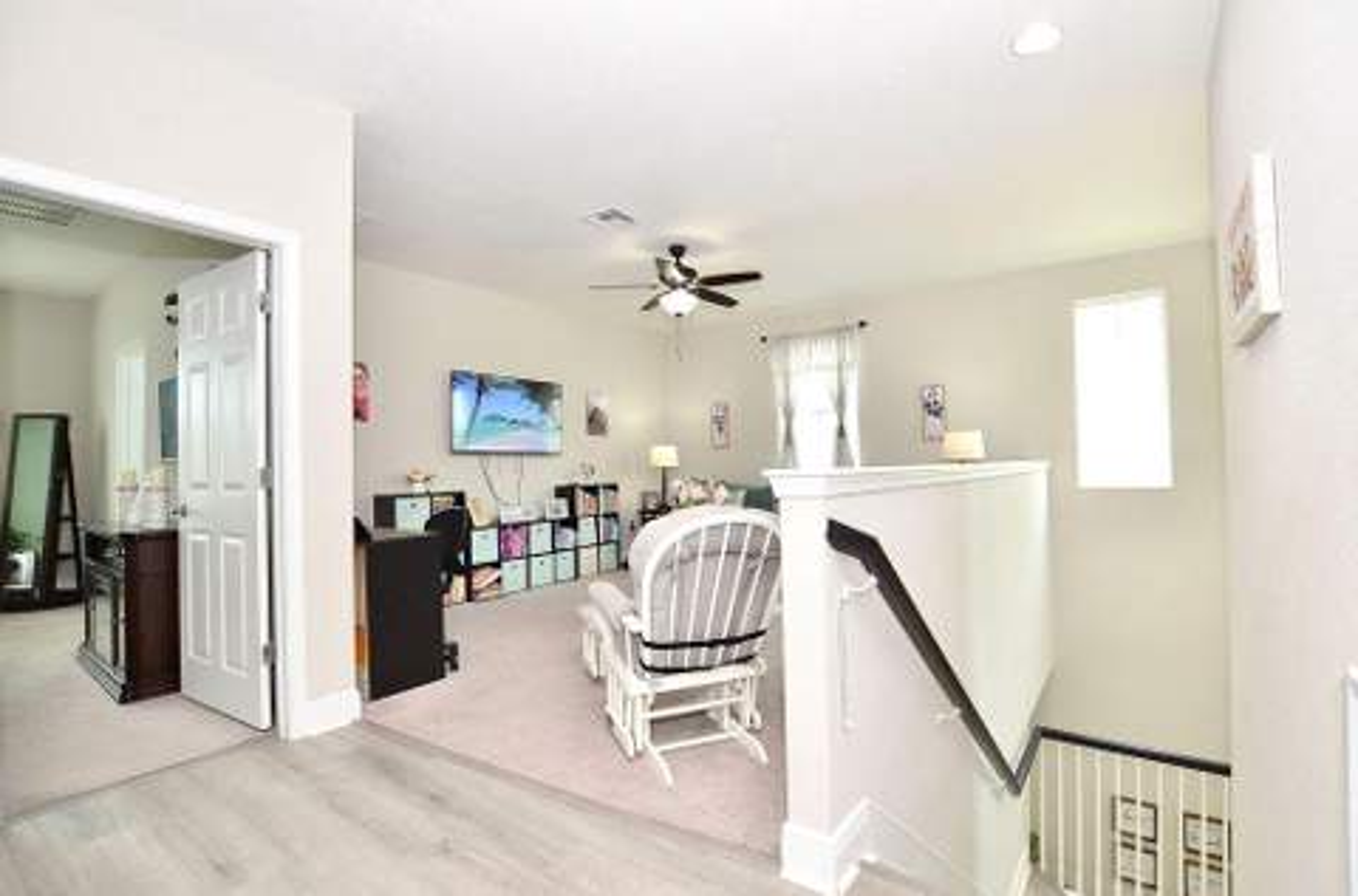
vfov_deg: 77.0
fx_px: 564
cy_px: 448
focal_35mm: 15
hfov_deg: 100.6
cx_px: 679
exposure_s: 1/60
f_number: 4
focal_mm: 10
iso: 220
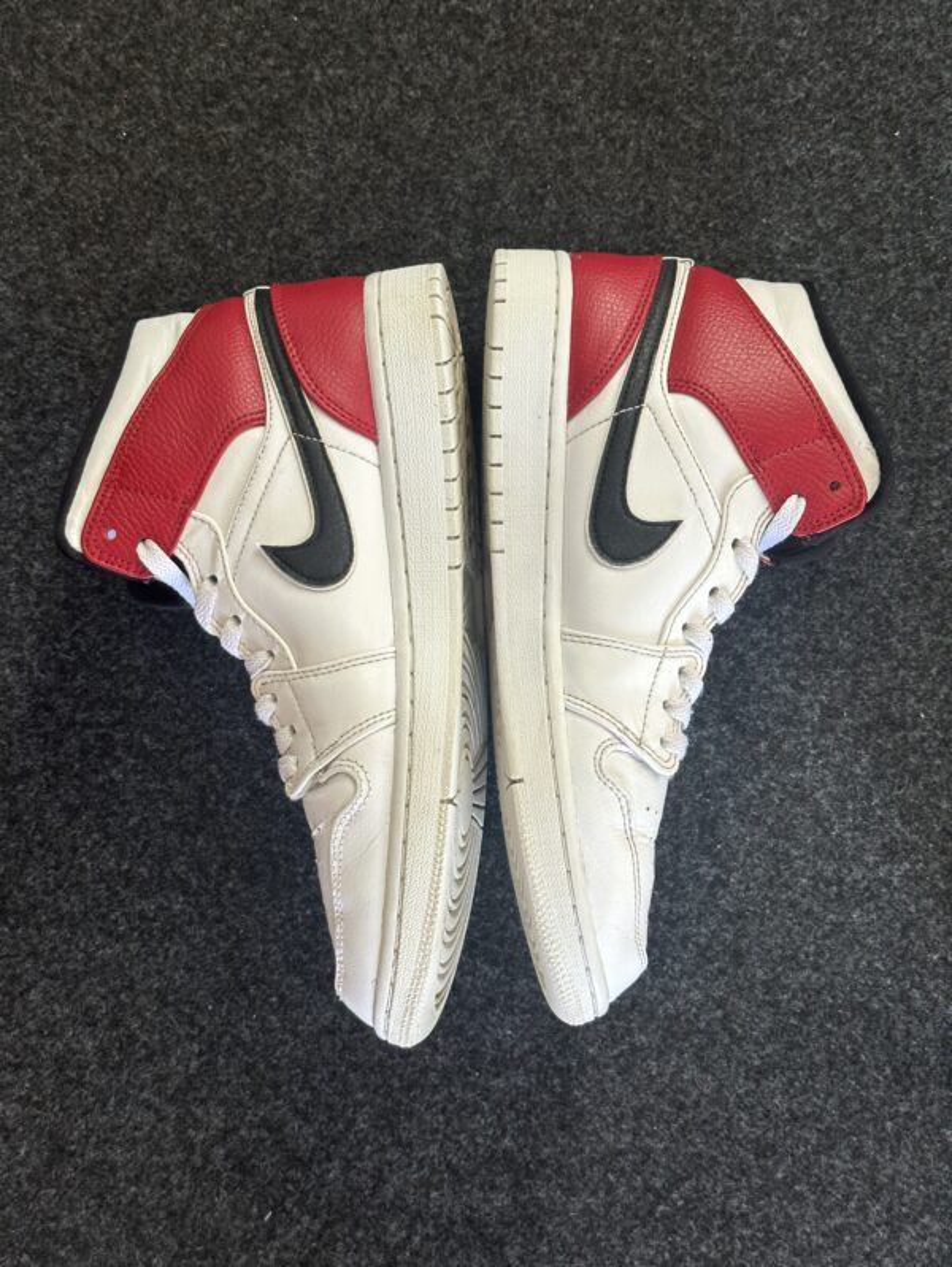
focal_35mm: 48
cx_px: 476
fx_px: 1759
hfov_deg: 30.3
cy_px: 634
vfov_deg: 39.6
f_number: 1.78
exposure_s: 1/50
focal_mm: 6.86
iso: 80
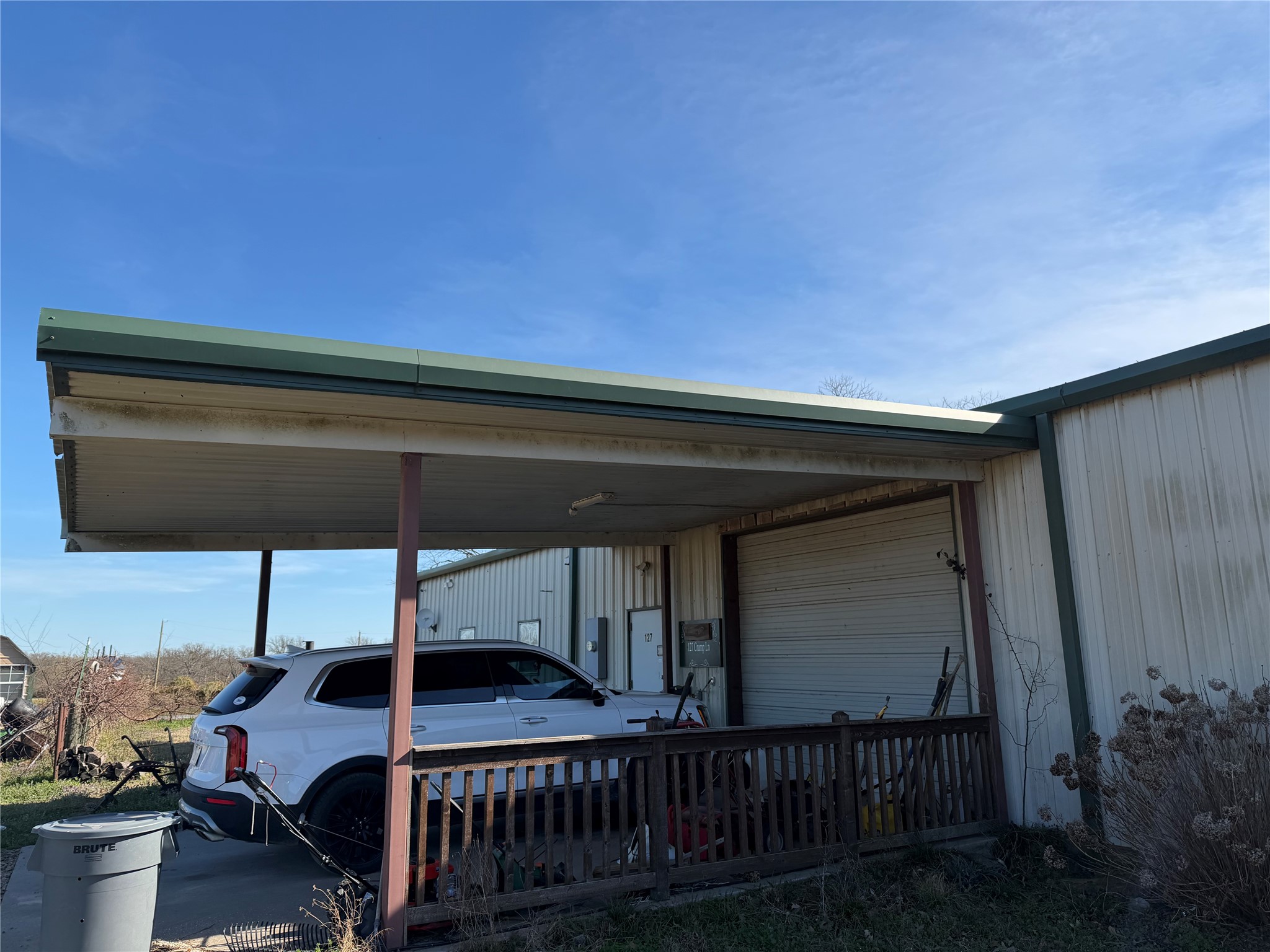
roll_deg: +1.4
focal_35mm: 24
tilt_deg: +13.1
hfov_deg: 71.6
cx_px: 635
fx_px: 881
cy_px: 476
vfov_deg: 56.8
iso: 80
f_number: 1.78
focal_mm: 6.76
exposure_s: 1/3425
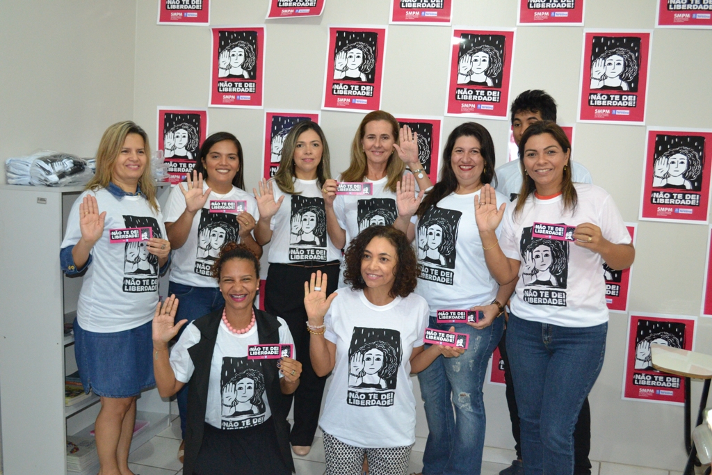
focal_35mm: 33
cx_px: 356
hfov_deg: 57.2
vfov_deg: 40.0
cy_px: 238
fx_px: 653
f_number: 4
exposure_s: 1/60
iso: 2800
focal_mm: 22
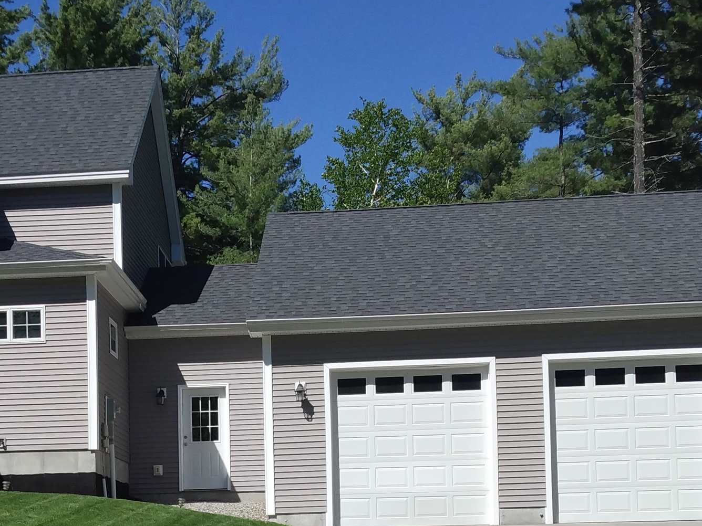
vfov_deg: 29.7
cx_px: 252
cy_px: 508
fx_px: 933
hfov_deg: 40.9
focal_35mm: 46
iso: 100
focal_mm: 3.54
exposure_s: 1/2231
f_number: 2
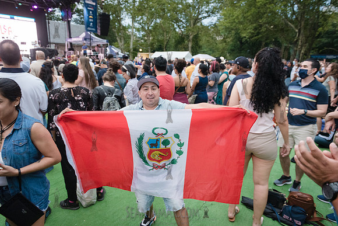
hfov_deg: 73.7
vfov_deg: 53.2
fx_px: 225
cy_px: 113
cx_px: 169
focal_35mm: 24
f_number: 4
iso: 3200
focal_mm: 24
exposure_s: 1/125
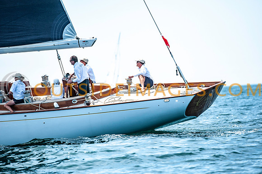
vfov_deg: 4.6
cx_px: 131
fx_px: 2182
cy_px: 87
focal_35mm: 300
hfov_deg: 6.9
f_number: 5
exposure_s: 1/2000
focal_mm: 300
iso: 250
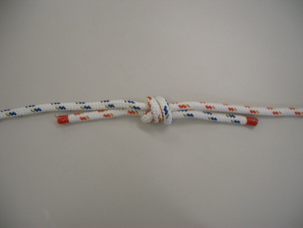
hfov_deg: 52.6
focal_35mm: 35
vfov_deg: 40.7
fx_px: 306
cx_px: 152
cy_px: 114
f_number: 2.6
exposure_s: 1/60
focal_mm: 5.8
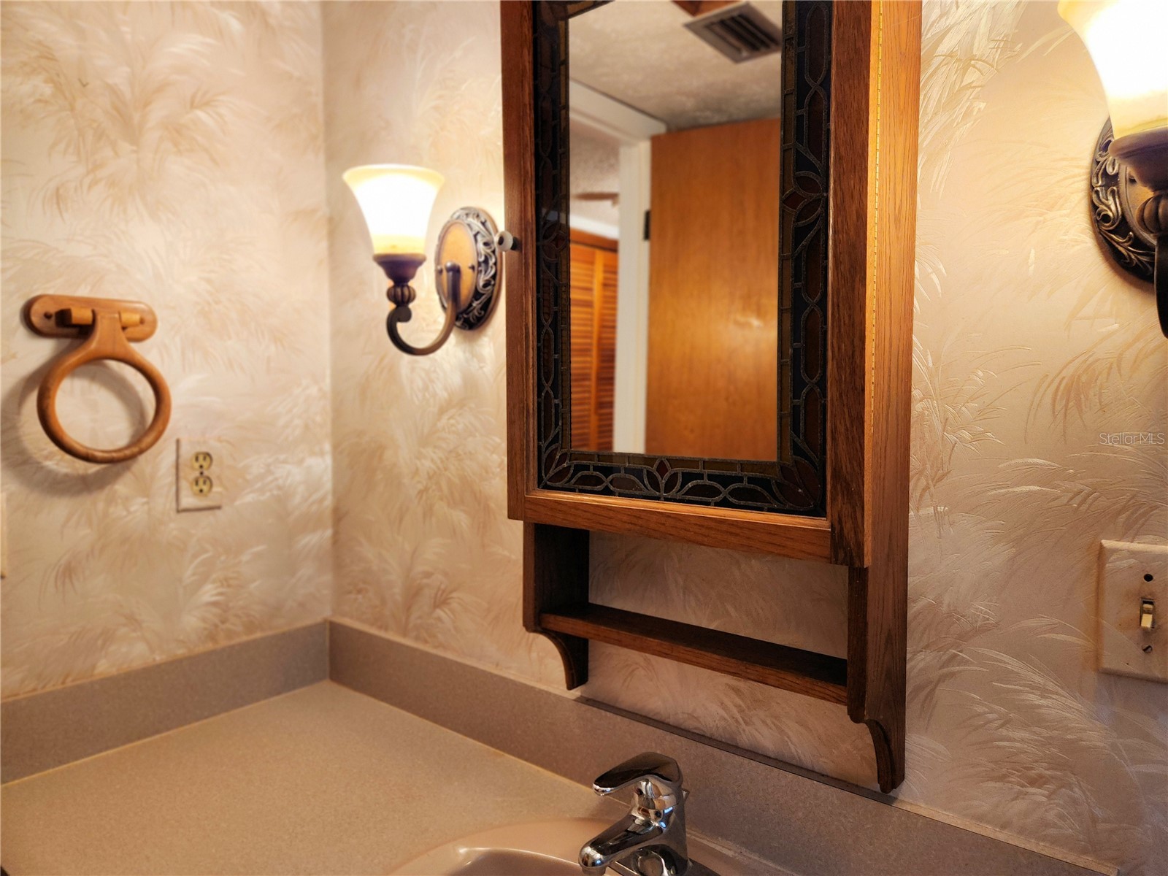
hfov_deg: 73.9
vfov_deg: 58.9
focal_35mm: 23
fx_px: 776
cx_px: 584
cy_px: 438
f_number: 1.8
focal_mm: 5.4
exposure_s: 1/120
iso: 320
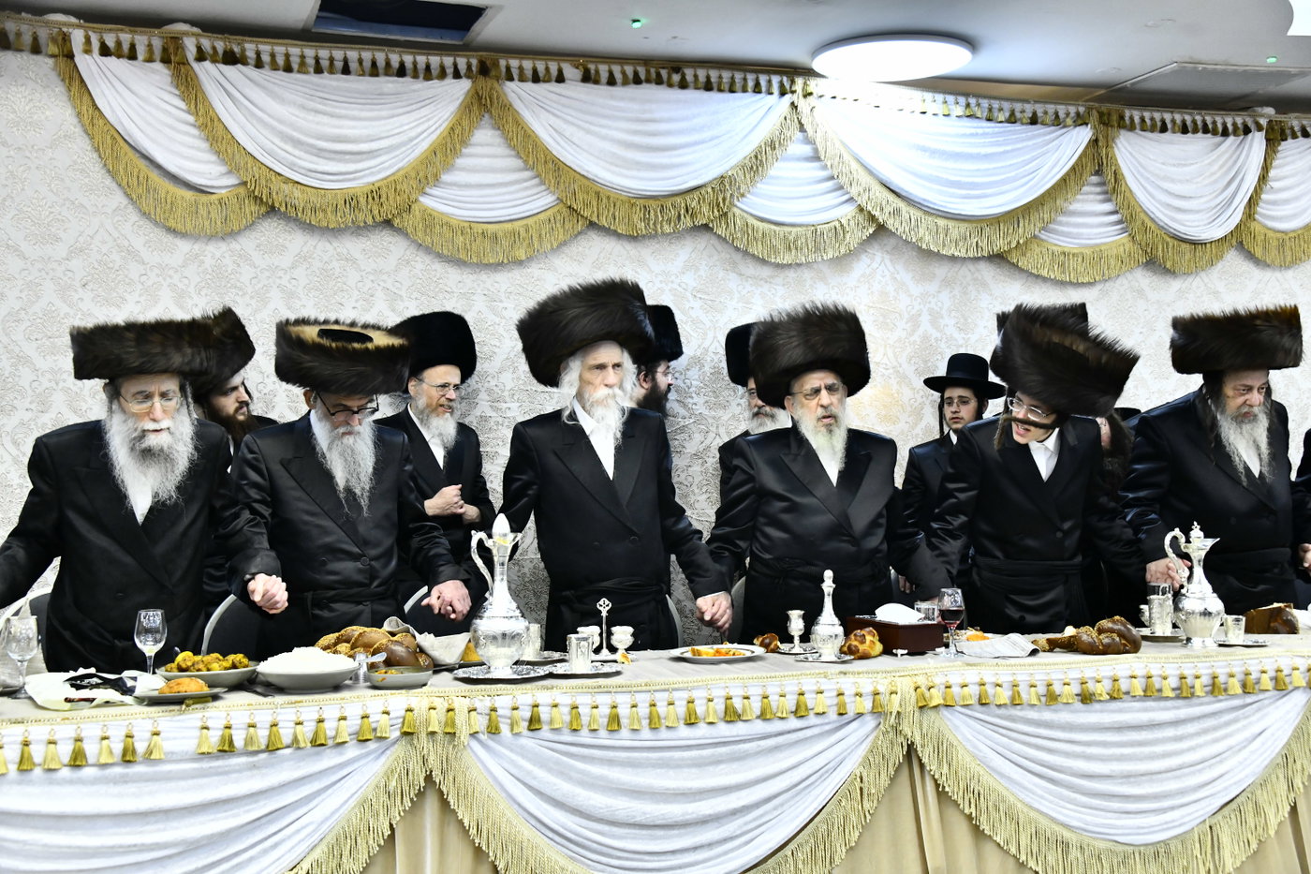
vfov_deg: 28.1
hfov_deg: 41.1
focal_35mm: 48
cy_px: 437
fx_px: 1748
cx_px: 656
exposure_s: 1/250
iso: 2500
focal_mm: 48
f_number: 5.6
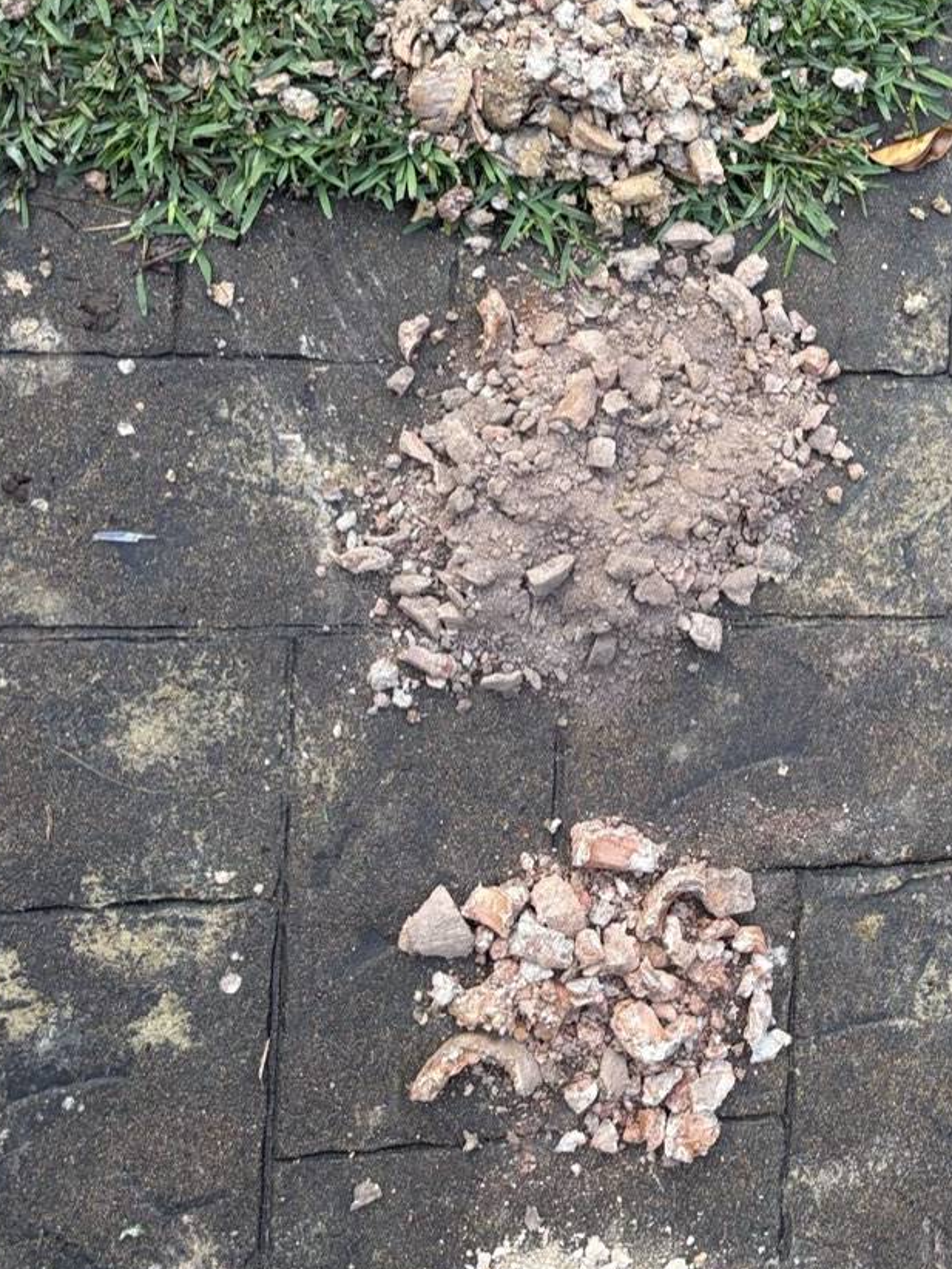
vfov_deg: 31.8
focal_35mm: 59
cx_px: 1012
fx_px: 2162
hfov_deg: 23.5
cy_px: 258
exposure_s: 1/122
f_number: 1.6
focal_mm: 5.96
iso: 50
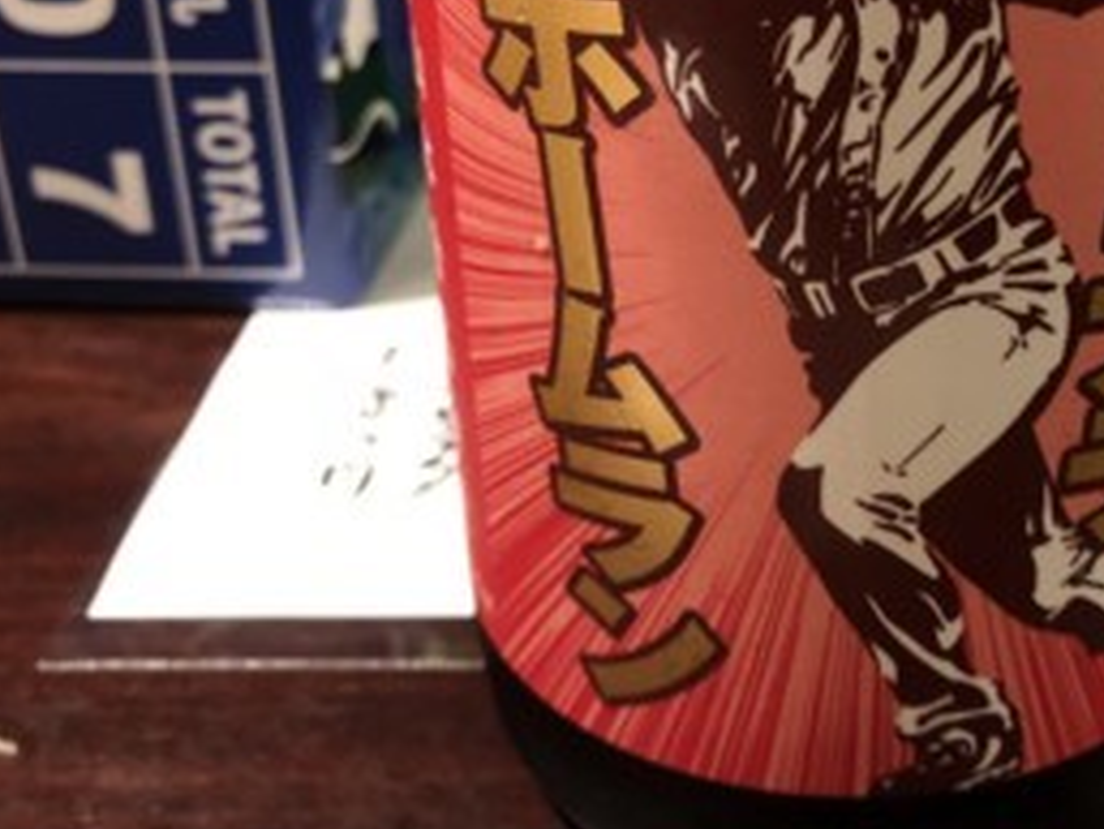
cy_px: 112
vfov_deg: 28.7
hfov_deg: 38.1
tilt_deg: -23.3
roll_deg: +0.2
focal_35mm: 49
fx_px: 1563
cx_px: 795
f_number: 1.8
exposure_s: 1/9
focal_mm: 4
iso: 100
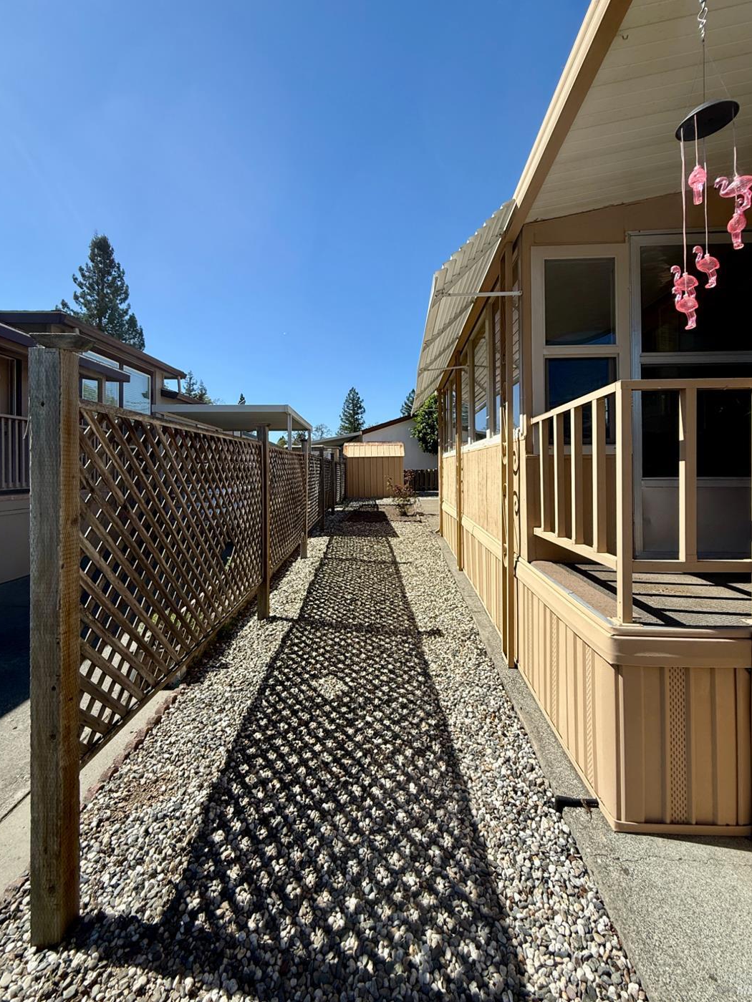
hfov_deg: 81.7
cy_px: 467
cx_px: 373
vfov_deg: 98.0
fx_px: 434
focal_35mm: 15
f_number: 2.2
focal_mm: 2.22
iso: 50
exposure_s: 1/2237
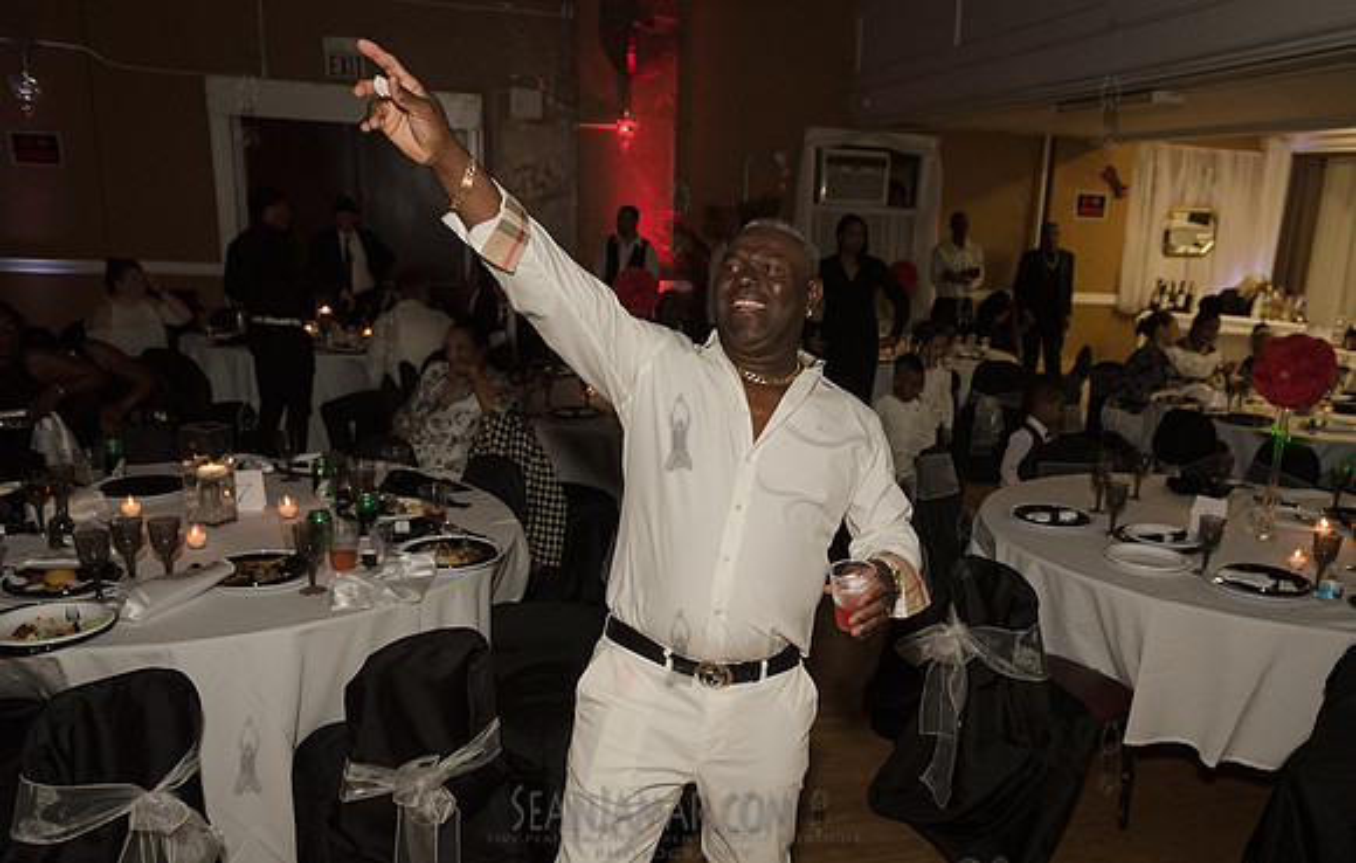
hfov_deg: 62.2
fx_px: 1119
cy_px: 517
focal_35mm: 30
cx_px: 775
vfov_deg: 42.0
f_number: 3.5
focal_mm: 26
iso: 2000
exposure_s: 1/400
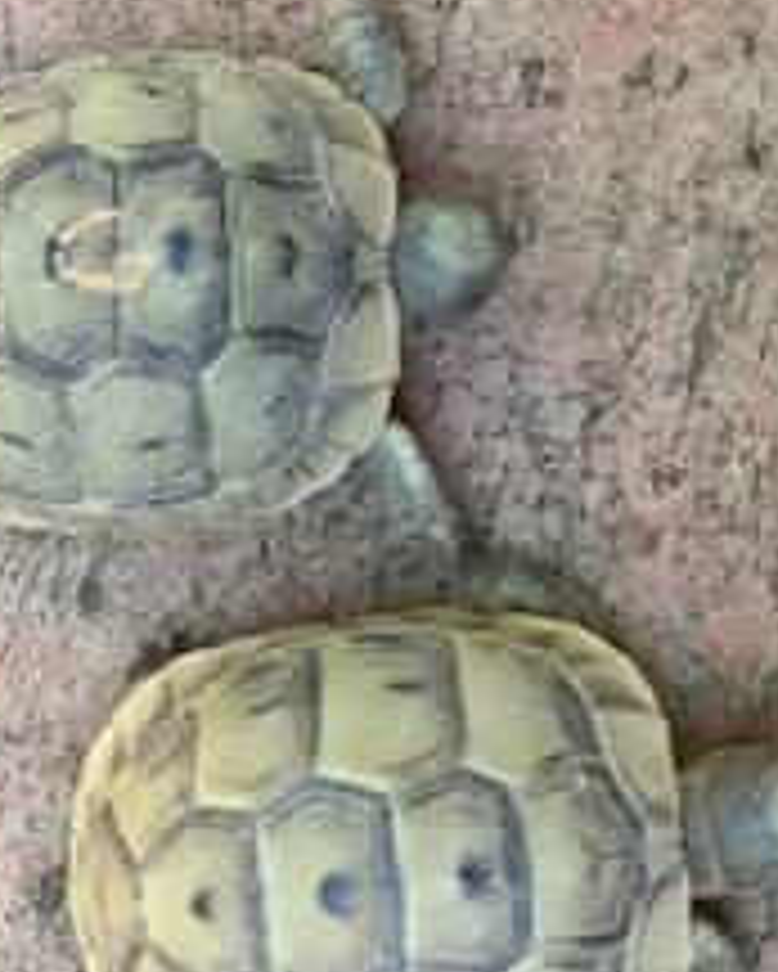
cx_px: 391
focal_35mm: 94
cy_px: 540
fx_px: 2704
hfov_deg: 16.4
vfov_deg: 20.4
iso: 32
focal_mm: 6
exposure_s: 1/122
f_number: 2.4
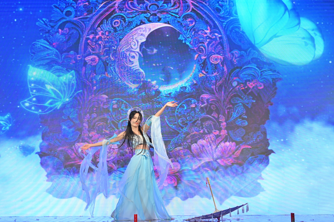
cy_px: 97
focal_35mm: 84
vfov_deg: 16.2
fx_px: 779
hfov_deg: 24.2
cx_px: 155
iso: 400
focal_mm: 70
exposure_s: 1/250
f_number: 4
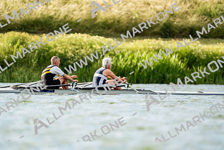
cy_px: 75
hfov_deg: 3.4
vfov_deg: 2.3
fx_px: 3734
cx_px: 112
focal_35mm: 600
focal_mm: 600
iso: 400
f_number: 6.3
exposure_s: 1/2000
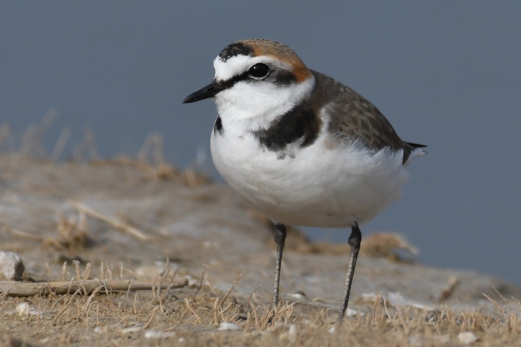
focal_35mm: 720
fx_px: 10415
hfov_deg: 2.9
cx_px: 260
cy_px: 174
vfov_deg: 1.9
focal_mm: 480
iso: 200
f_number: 6.3
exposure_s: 1/1600
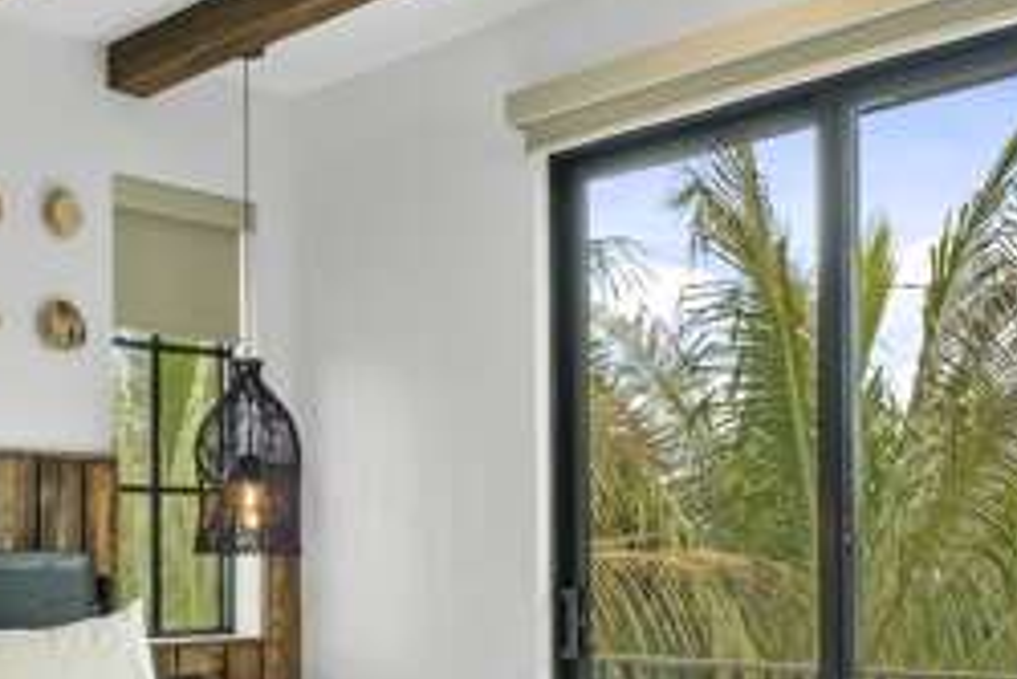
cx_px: 354
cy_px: 464
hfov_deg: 42.2
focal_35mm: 46
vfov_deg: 29.0
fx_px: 1300
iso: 320
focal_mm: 10
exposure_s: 1/8
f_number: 9
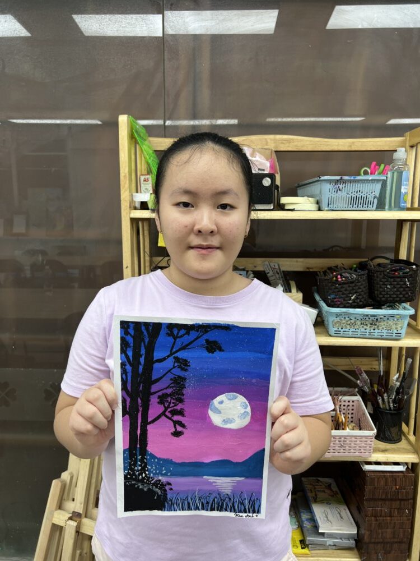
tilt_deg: -8.3
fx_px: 421
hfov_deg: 53.1
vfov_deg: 67.3
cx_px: 210
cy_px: 280
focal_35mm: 26
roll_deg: +1.3
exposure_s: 1/100
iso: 40
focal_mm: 5.7
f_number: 1.5
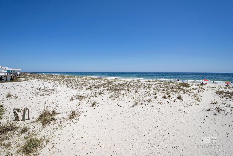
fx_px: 104
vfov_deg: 73.8
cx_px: 116
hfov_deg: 96.7
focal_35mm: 16
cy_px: 78
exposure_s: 1/160
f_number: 16
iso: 200
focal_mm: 16
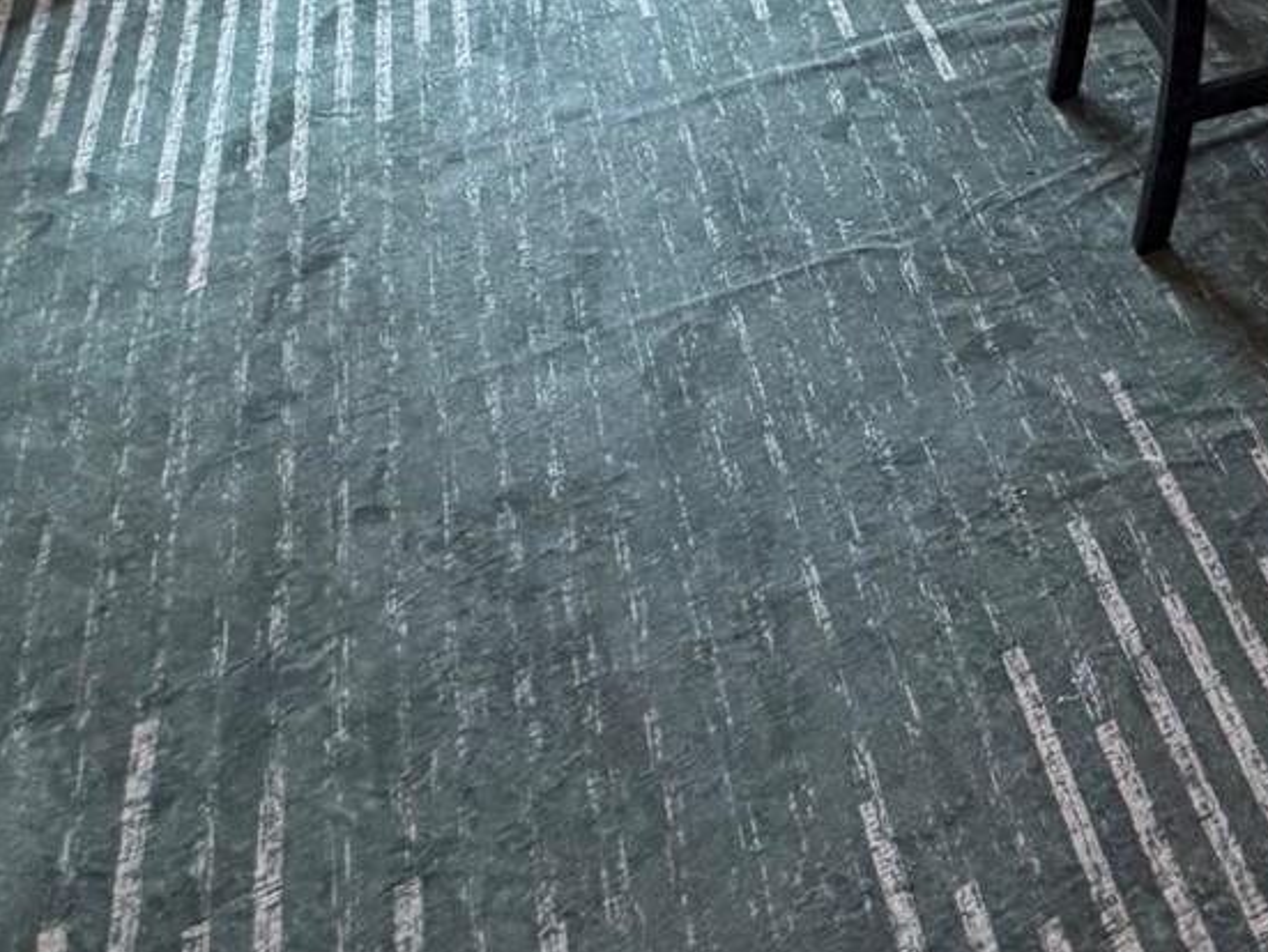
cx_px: 1376
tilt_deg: -13.4
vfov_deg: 22.1
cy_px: -556
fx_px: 1906
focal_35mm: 52
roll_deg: -1.6
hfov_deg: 32.6
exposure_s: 1/121
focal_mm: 2.22
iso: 200
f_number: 2.2
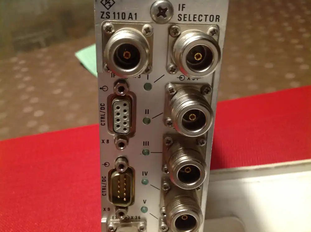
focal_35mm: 35
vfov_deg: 40.6
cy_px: 116
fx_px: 314
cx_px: 156
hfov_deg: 52.7
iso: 250
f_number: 2.4
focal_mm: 4.28
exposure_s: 1/17
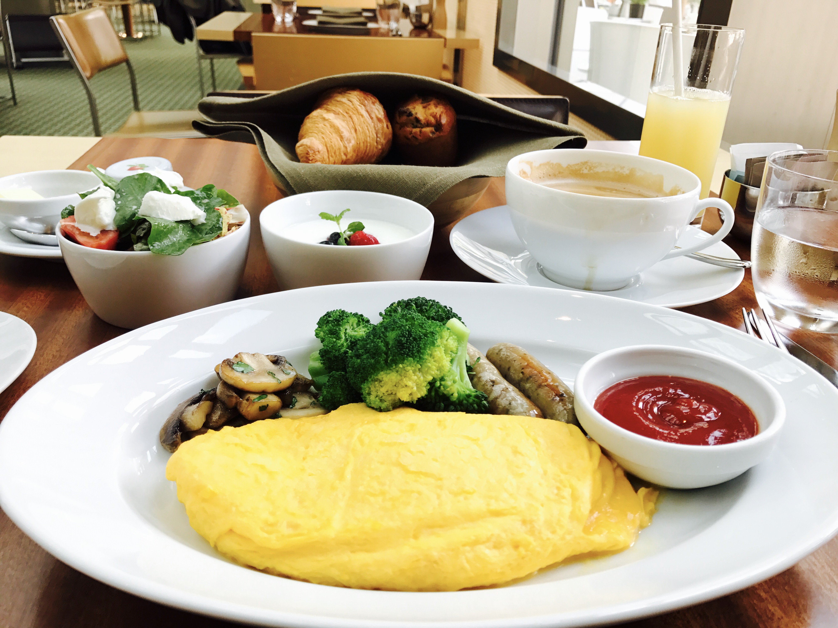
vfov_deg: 49.7
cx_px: 419
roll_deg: -4.8
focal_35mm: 28
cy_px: 314
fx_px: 678
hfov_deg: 63.4
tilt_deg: -25.5
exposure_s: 1/50
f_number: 1.8
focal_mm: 3.99
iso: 25
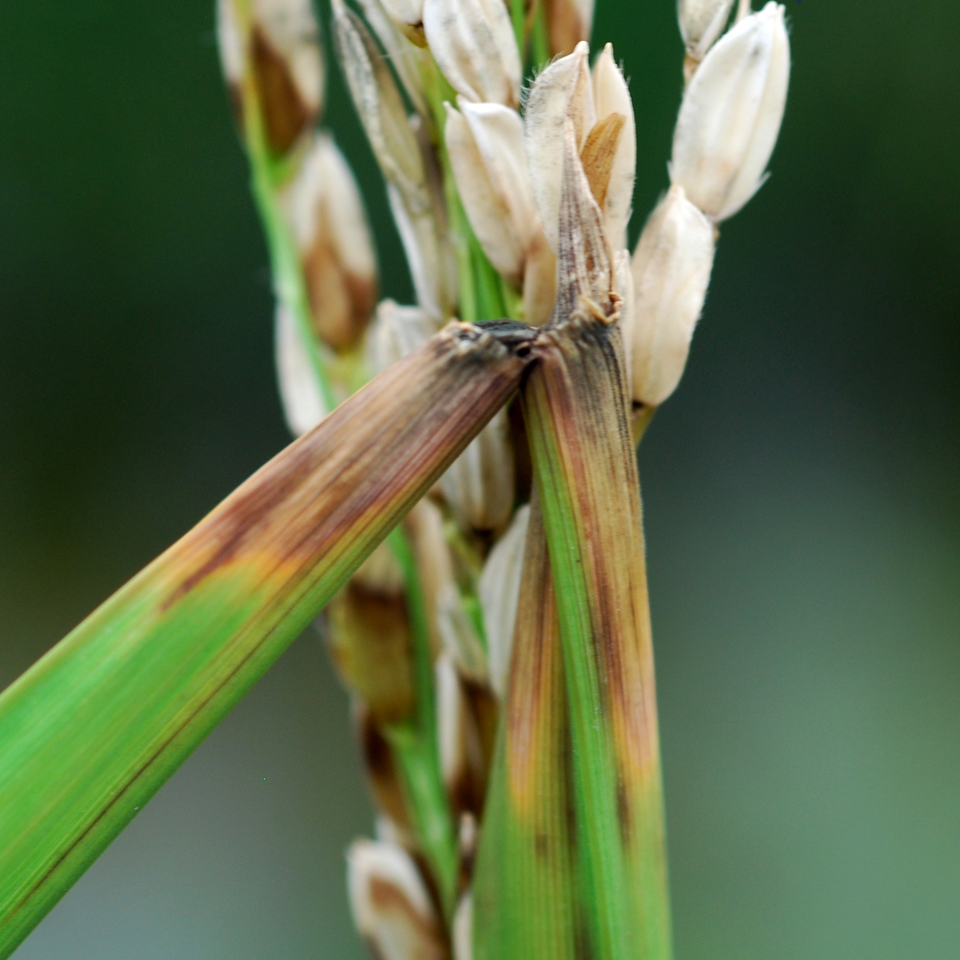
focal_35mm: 161
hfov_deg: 10.9
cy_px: 425
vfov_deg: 10.9
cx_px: 525
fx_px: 5052
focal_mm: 60
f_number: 7.1
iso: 200
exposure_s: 1/125
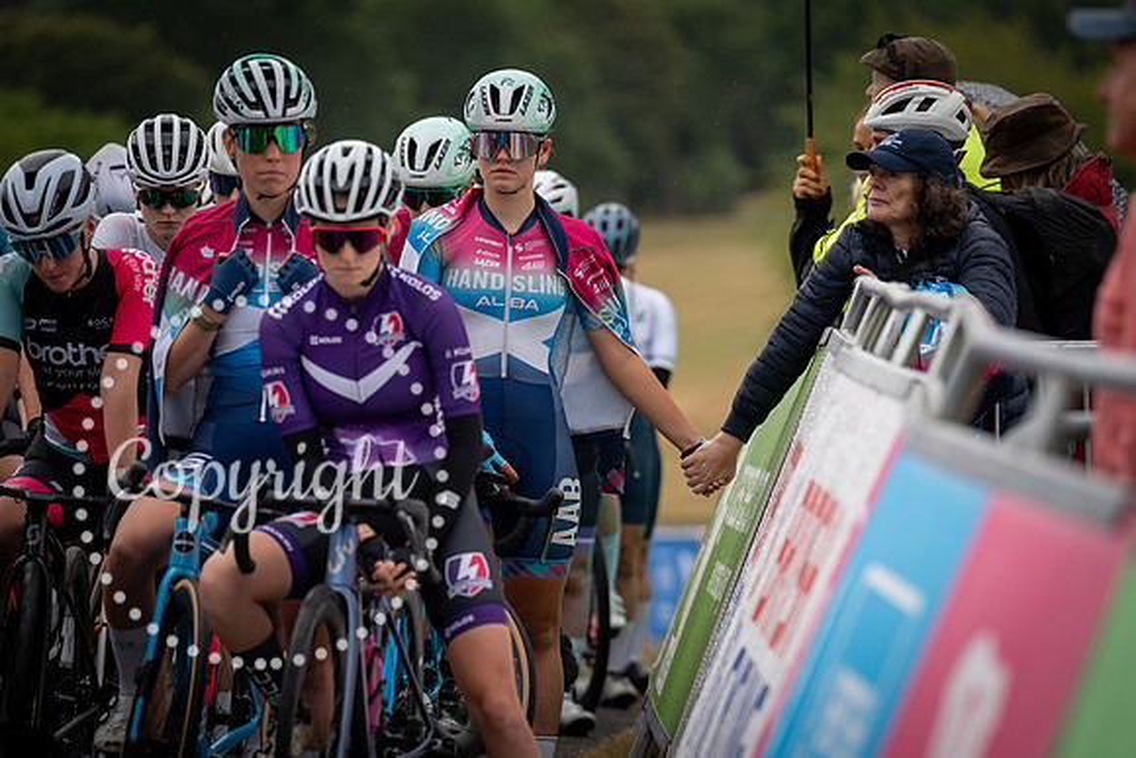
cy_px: 613
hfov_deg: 6.7
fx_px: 9754
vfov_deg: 4.4
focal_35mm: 309
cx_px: 565
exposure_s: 1/1000
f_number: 3.5
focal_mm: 191
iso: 400
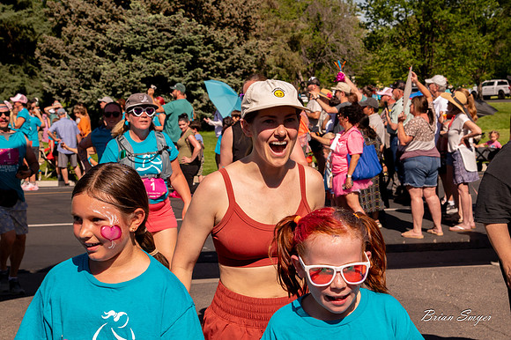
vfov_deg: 17.2
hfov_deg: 25.7
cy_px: 130
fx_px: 1122
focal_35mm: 79
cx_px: 263
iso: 800
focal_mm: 62
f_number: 11
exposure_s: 1/1000
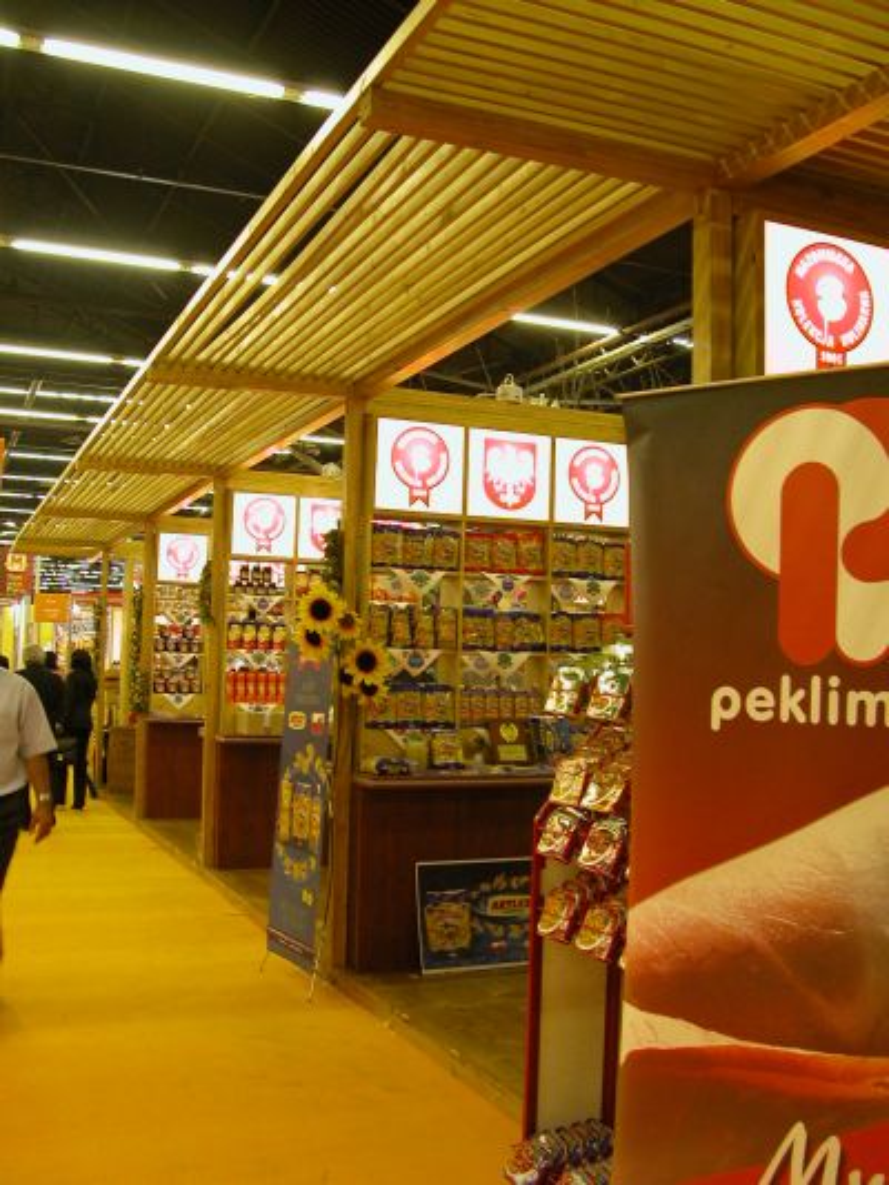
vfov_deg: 52.6
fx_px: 1198
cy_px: 592
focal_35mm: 35
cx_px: 444
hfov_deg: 40.7
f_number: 2.8
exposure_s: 1/15.1
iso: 200
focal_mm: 8.9
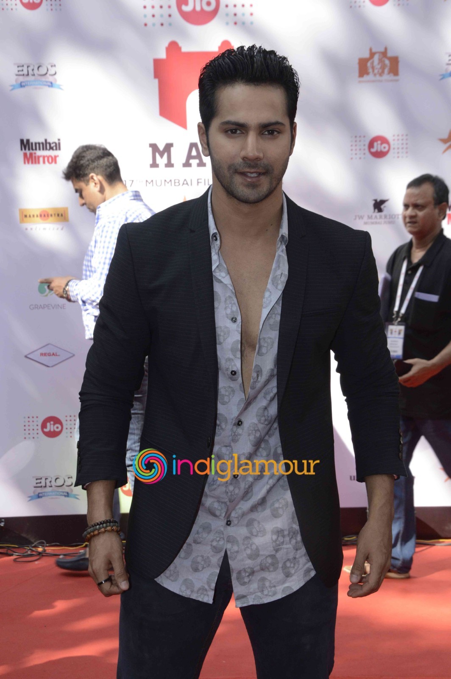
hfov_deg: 18.9
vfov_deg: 28.1
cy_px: 340
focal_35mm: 72
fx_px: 1355
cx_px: 226
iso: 800
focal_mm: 48
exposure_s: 1/200
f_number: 10
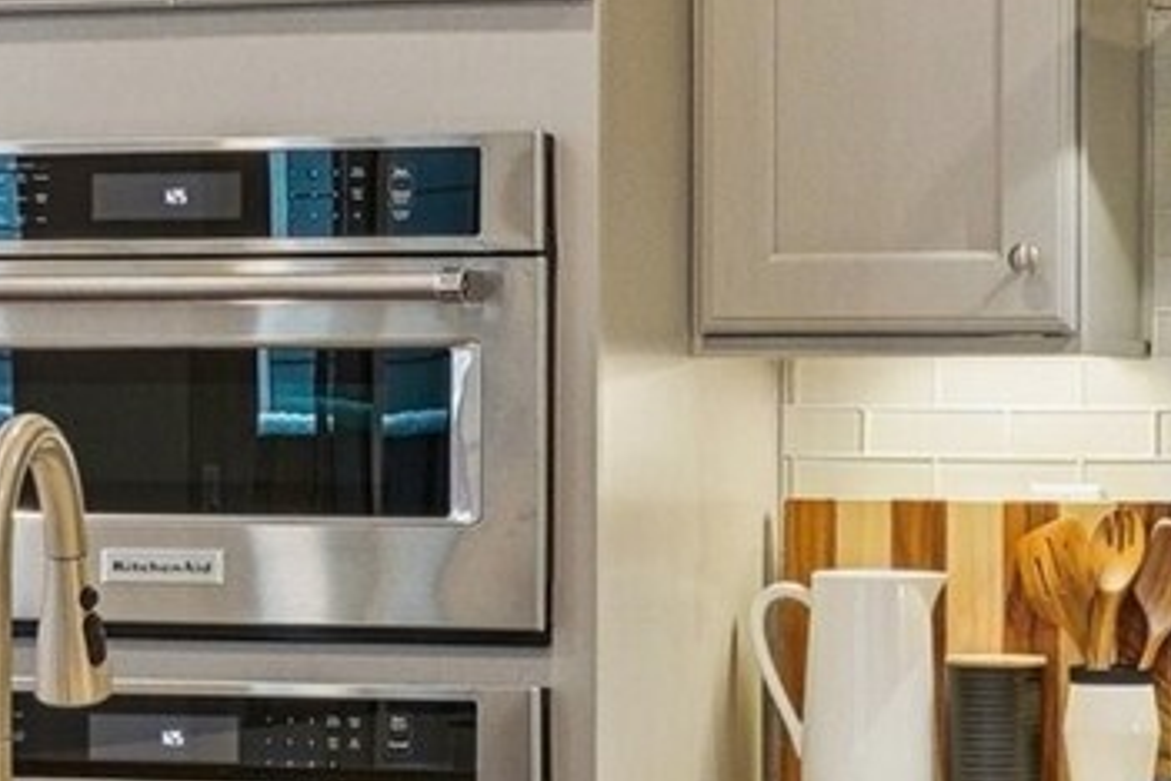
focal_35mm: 145
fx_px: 4716
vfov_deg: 9.5
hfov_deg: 14.1
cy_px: 432
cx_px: 429
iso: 400
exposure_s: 1/15
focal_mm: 20
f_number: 8
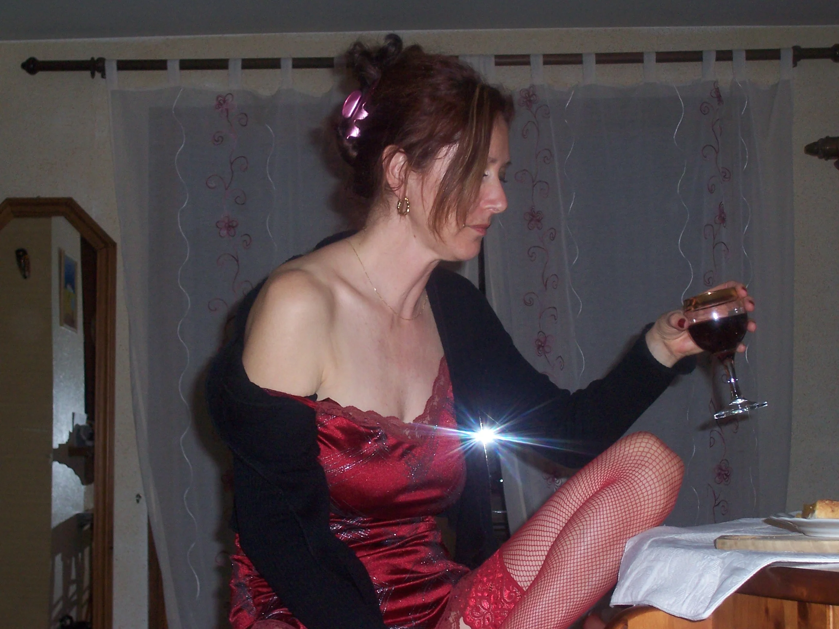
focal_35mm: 66
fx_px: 1600
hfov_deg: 29.4
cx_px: 420
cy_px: 314
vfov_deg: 22.3
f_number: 4
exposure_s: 1/90
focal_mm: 10.8
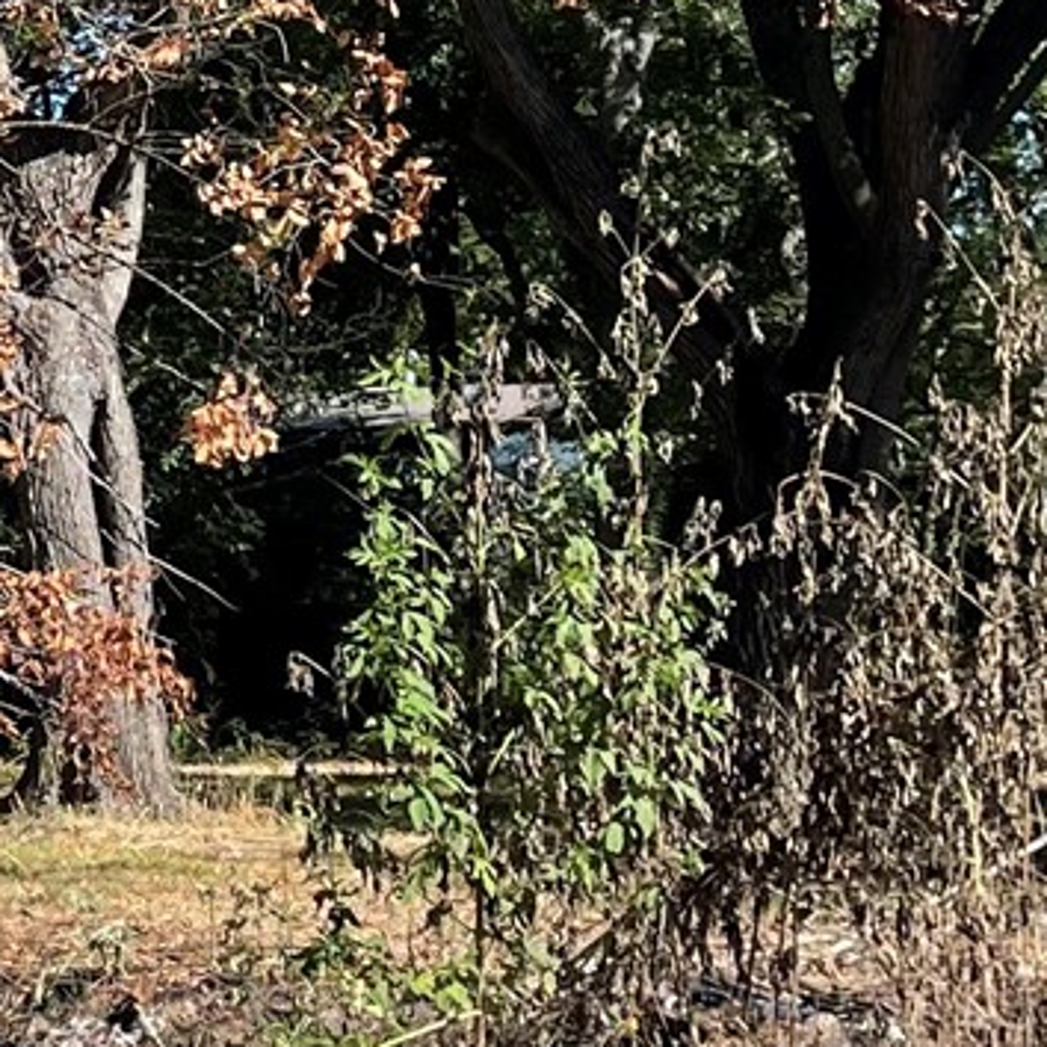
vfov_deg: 13.6
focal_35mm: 128
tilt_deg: -1.0
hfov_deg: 11.8
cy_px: 571
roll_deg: +1.0
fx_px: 4380
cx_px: -1201
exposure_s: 1/2203
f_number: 1.6
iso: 32
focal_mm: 5.1
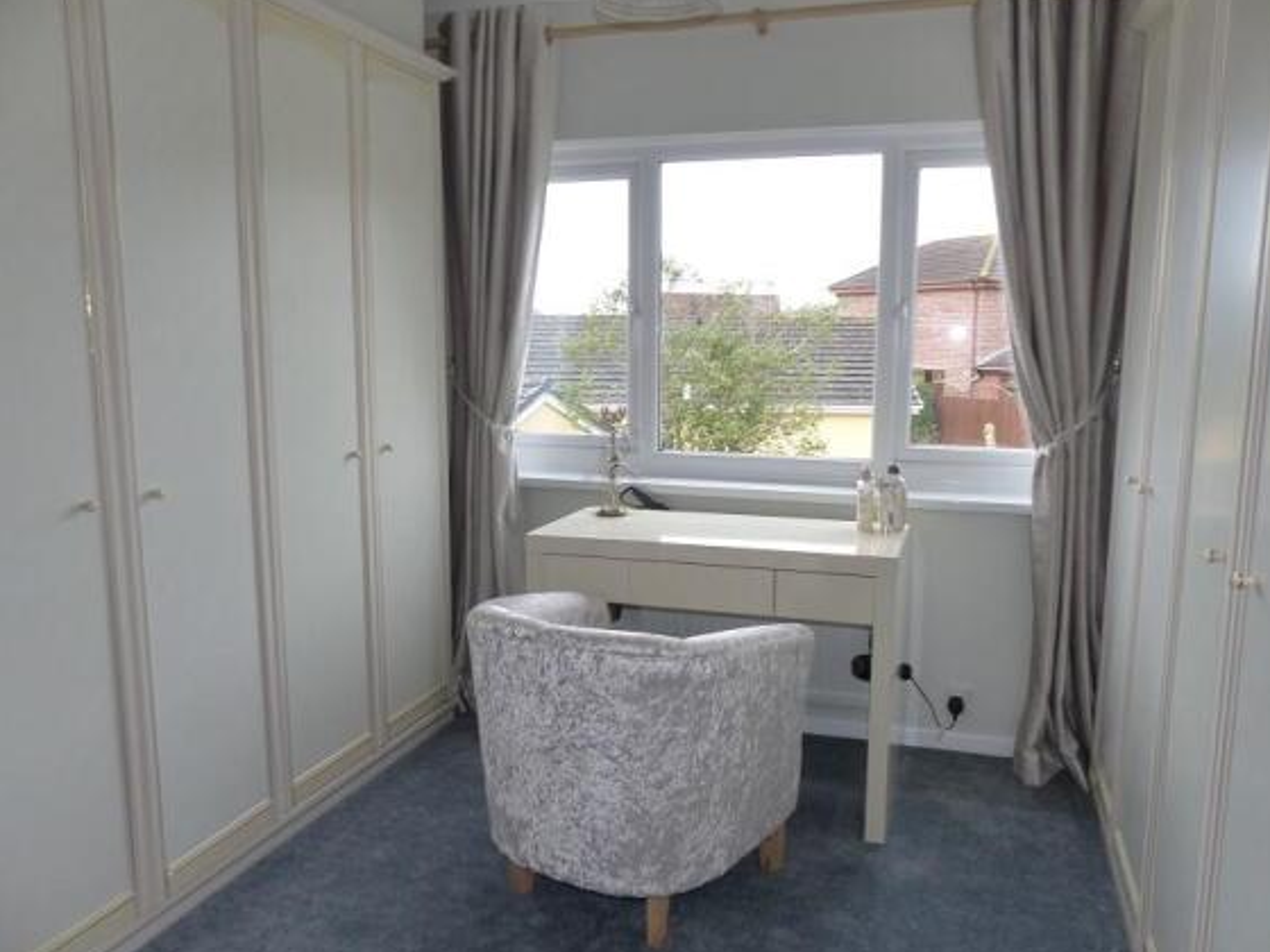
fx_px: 954
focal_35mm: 26
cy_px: 482
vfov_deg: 53.1
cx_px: 659
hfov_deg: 67.3
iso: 100
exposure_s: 1/40
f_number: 2.8
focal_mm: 4.5
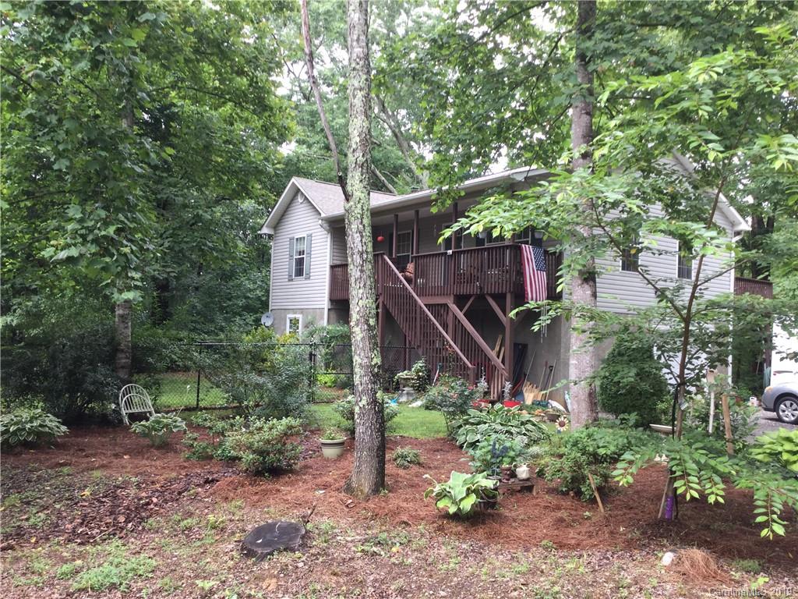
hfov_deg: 58.4
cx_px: 399
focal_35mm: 31
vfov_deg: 45.4
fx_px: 715
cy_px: 300
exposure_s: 1/60
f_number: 2.4
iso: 25
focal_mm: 3.3
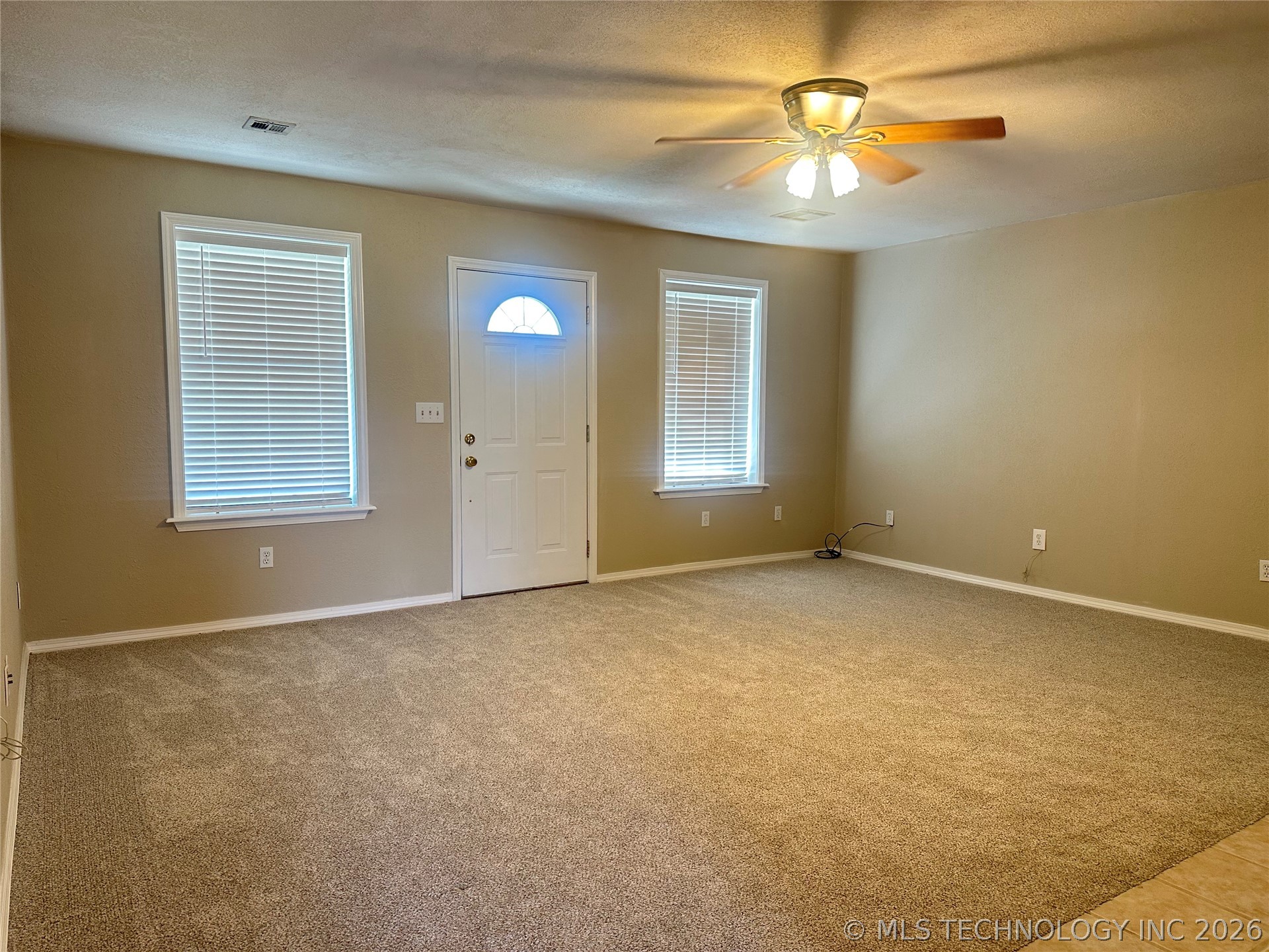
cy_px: 476
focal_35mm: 24
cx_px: 634
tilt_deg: -5.3
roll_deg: -0.8
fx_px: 880
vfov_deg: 56.8
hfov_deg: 71.6
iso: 125
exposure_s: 1/60
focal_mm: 6.86
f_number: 1.78
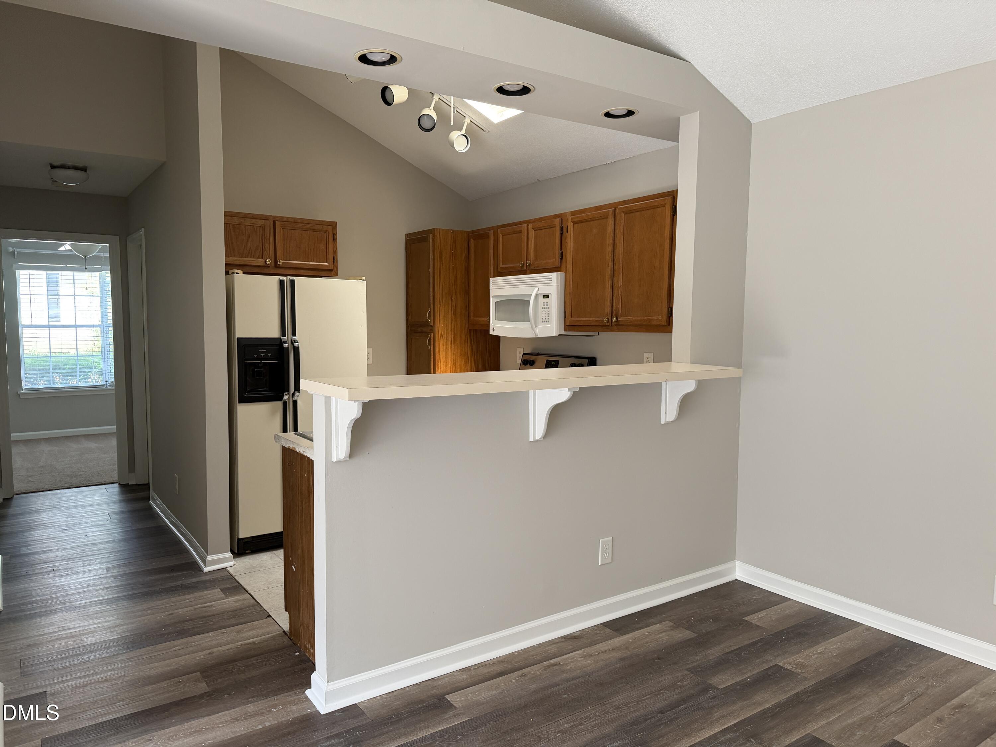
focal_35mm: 24
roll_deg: +0.2
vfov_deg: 56.8
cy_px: 374
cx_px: 498
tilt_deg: -4.4
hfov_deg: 71.6
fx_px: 691
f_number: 1.78
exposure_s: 1/121
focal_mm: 6.76
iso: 200
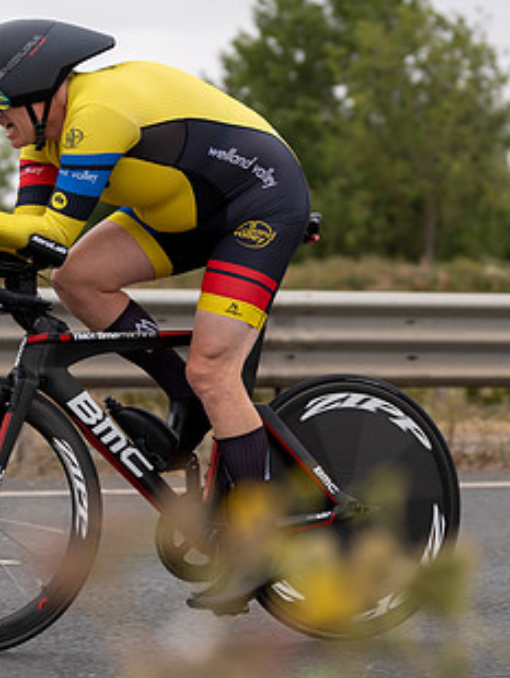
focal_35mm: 166
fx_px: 3256
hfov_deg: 8.9
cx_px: 154
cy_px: 287
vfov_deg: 11.9
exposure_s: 1/800
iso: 100
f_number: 2.8
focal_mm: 70
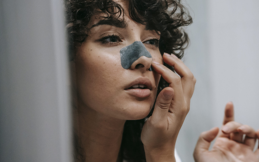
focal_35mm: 87
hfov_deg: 23.8
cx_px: 129
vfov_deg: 15.0
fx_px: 614
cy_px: 81
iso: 4000
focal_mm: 85
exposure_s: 1/125
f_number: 4
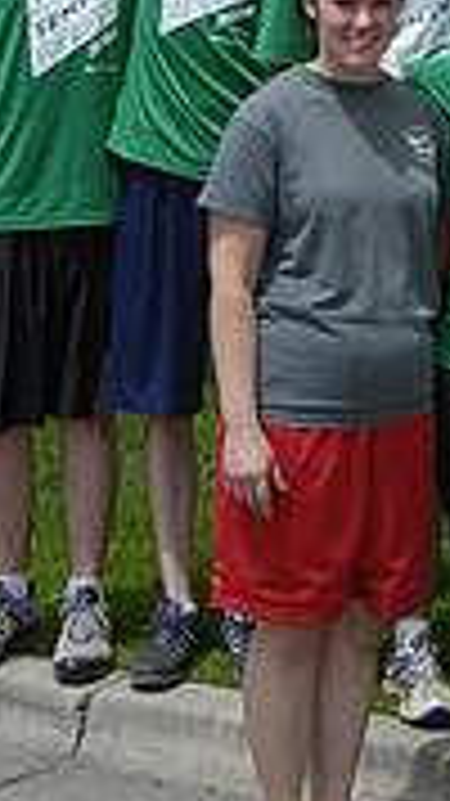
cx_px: 567
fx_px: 2824
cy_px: -225
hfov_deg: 9.0
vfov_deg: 15.4
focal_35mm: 133
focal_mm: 26
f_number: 10
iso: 400
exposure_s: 1/800
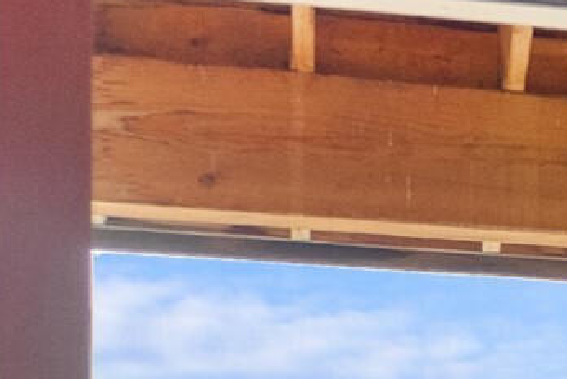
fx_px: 2449
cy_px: 756
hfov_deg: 11.2
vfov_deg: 8.4
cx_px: 1322
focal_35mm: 155
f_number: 2.8
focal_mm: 31.7
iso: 400
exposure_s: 1/125
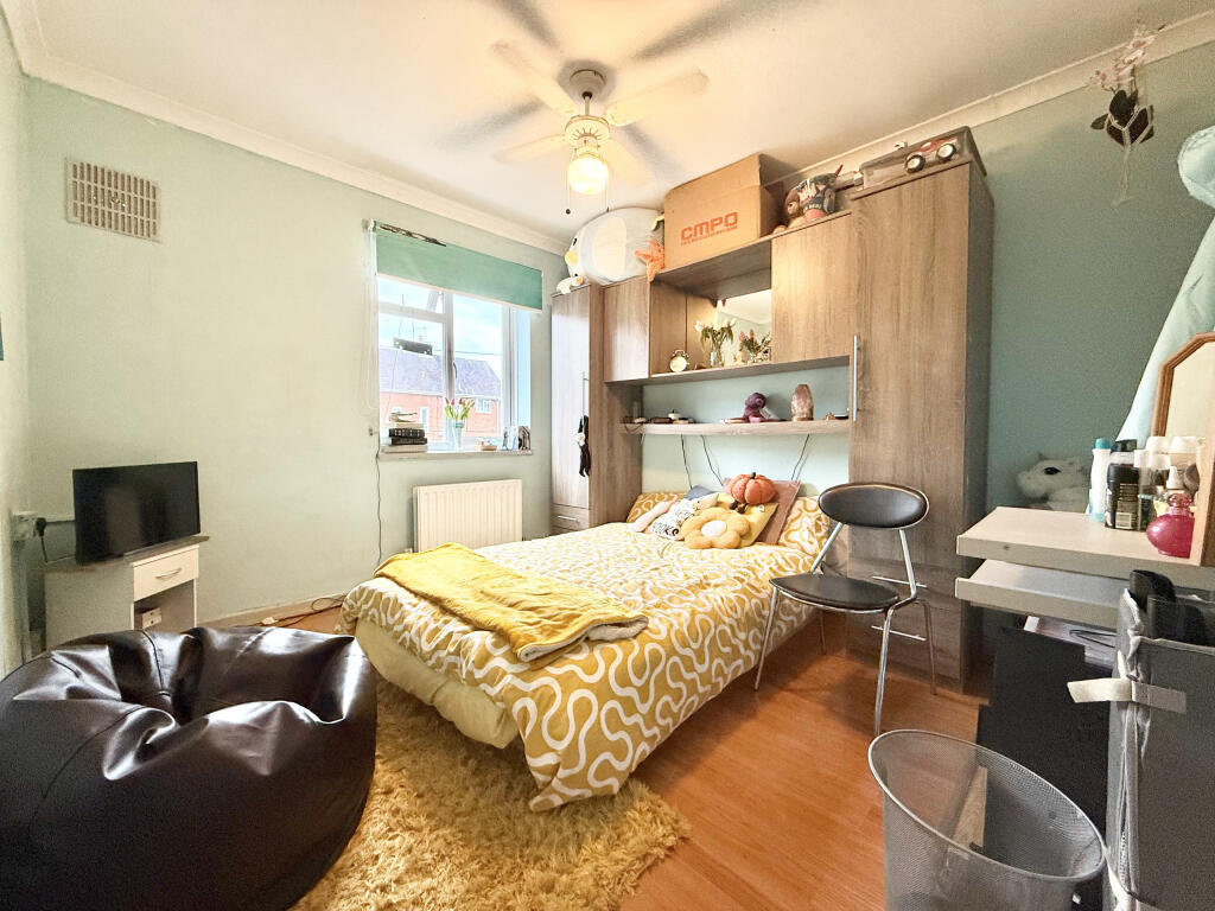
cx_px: 608
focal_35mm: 14
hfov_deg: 102.1
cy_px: 456
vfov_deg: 85.7
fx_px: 491
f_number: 2.2
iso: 320
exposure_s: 1/62
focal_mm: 2.22
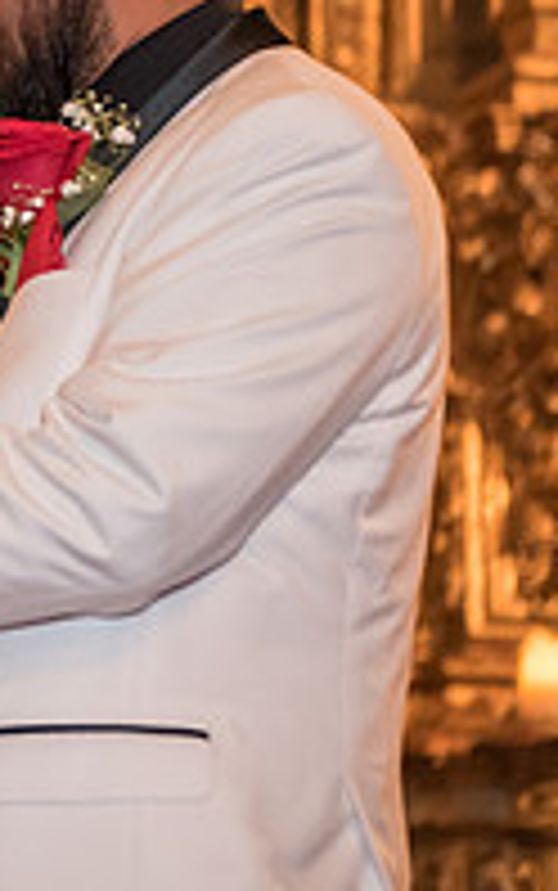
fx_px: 4714
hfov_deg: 6.7
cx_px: -122
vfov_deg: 10.8
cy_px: 214
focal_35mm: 194
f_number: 2.8
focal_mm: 65
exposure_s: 1/80
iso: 4000
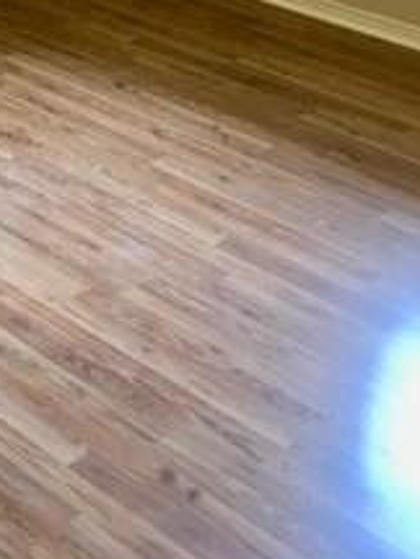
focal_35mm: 86
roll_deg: -1.0
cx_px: -54
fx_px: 1391
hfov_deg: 16.6
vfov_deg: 20.1
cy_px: -238
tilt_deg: -8.5
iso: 64
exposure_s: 1/30
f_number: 2.2
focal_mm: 4.15
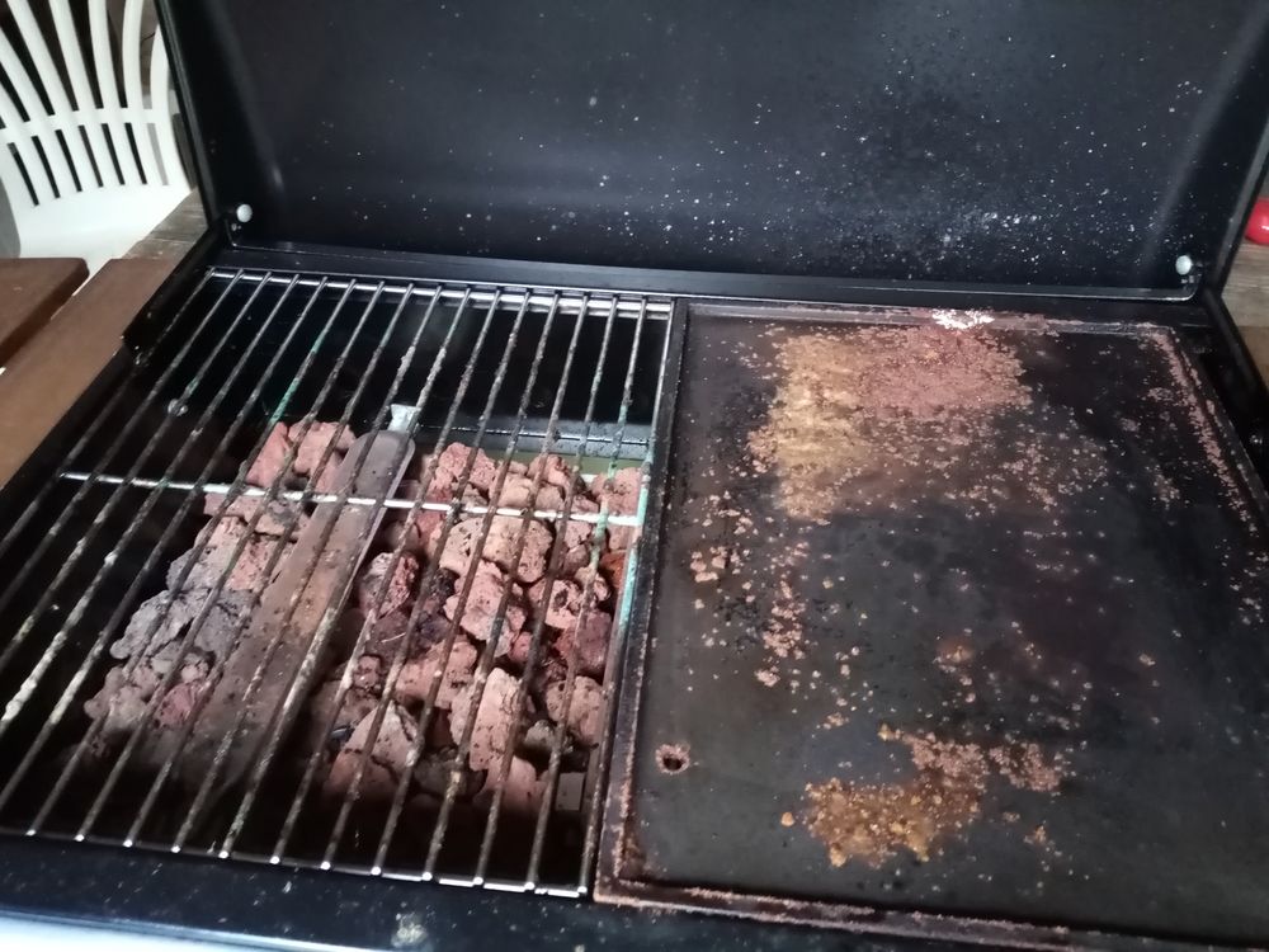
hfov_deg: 67.3
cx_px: 634
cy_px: 476
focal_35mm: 26
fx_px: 953
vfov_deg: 53.1
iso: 1098
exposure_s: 1/20
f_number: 1.8
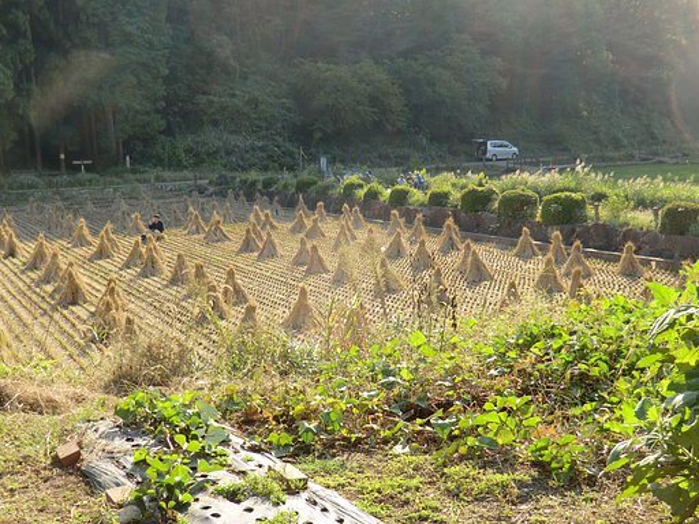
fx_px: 949
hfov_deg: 40.4
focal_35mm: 47
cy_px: 262
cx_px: 350
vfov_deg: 30.9
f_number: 4
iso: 64
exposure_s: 1/160
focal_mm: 8.4
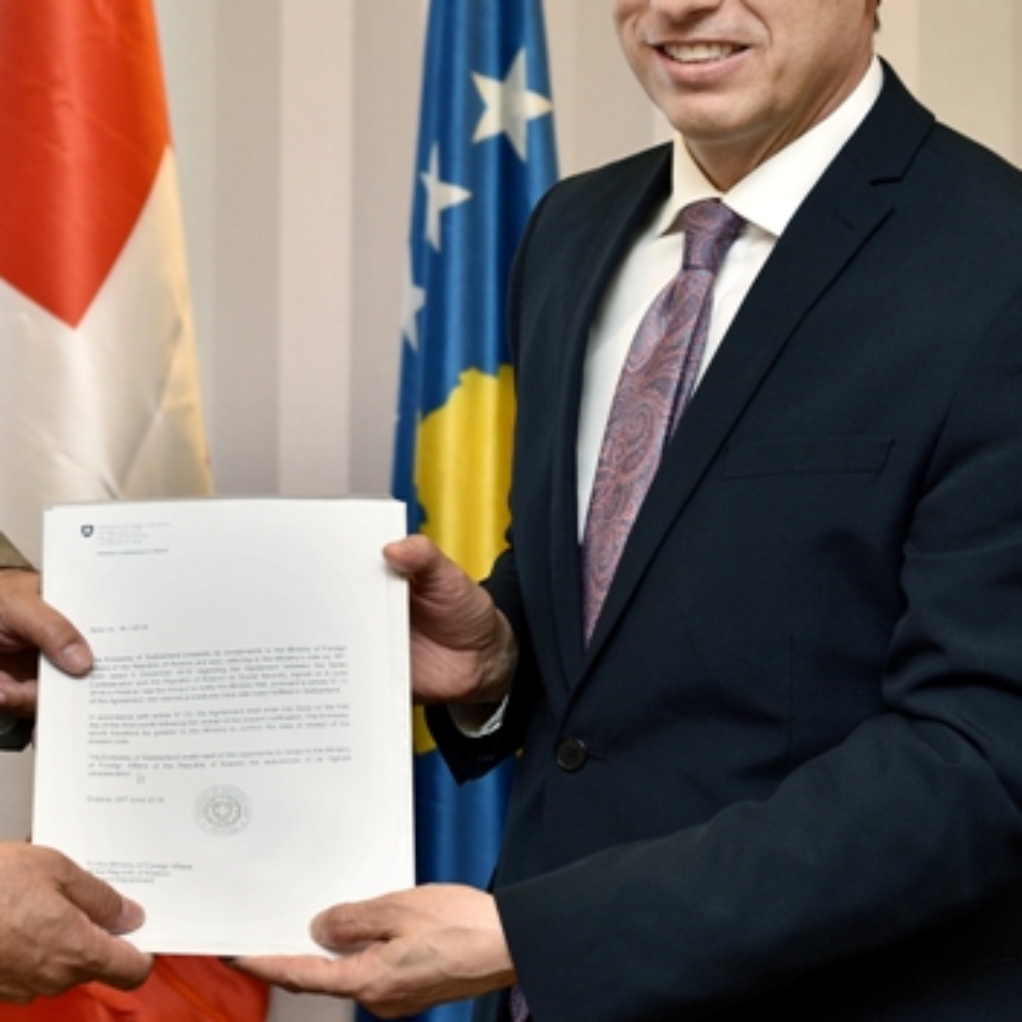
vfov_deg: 19.9
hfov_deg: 19.6
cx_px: 139
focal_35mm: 87
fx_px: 2906
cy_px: 331
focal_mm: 45
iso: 320
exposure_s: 1/125
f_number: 3.5
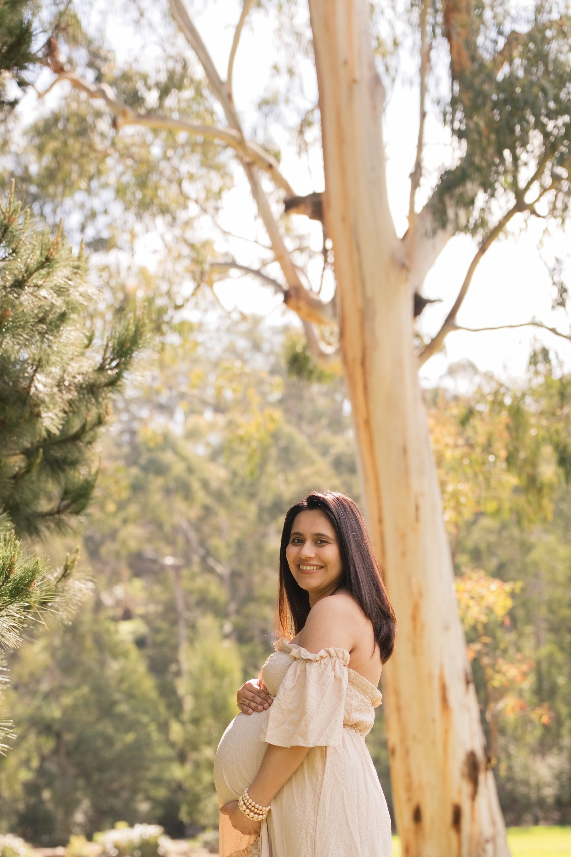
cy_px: 595
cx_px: 185
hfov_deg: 22.5
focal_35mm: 60
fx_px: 1427
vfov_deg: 33.0
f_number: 2
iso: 100
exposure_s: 1/640
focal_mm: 40
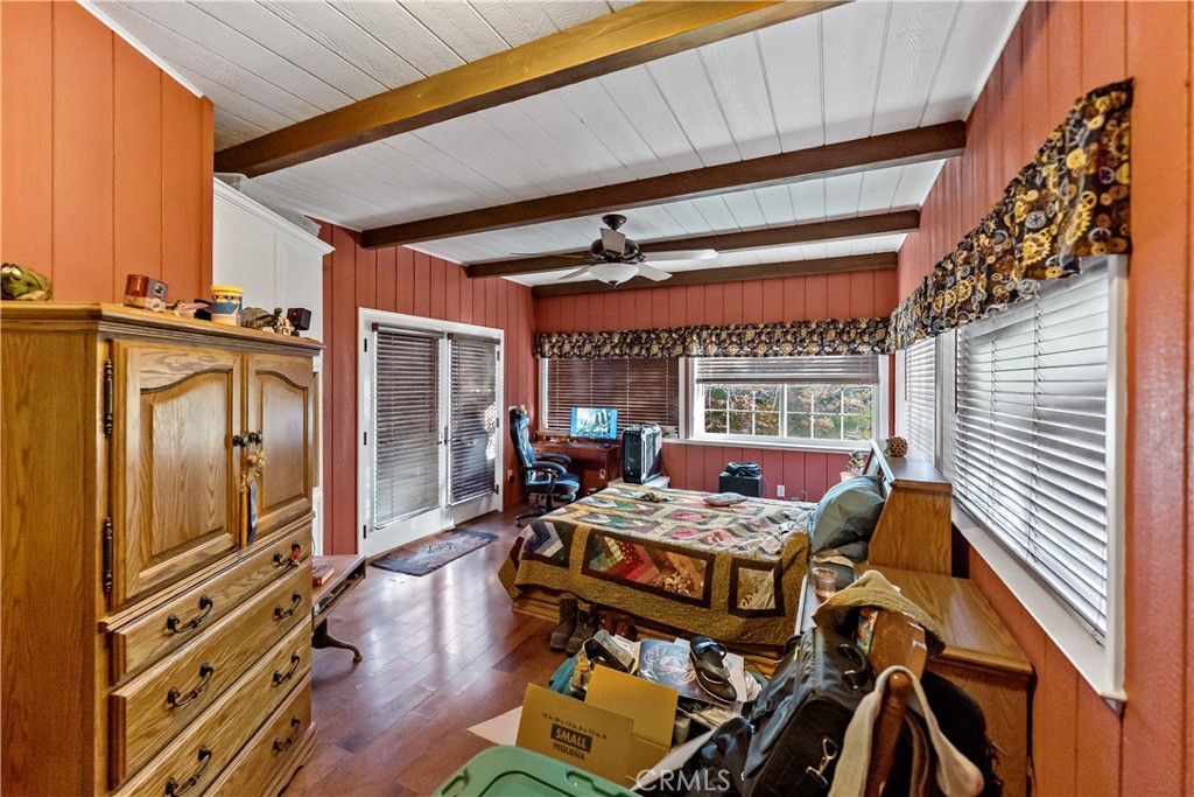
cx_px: 597
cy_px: 398
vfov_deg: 81.2
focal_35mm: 14
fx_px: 464
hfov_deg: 104.2
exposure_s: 1/160
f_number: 2.8
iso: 3200
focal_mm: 14
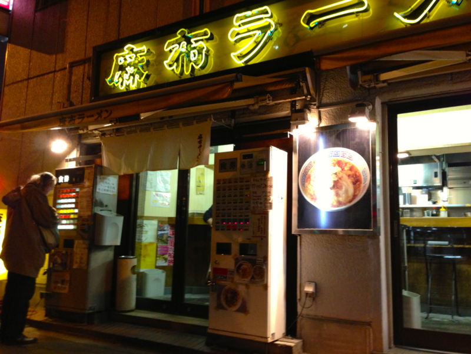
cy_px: 177
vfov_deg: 42.9
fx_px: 449
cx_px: 236
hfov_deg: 55.4
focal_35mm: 33
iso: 250
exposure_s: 1/20
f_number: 2.4
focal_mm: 4.13
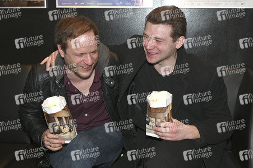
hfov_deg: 42.8
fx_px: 323
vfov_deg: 29.2
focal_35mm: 46
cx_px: 126
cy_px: 84
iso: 1000
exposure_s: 1/125
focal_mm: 46
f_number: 5.3
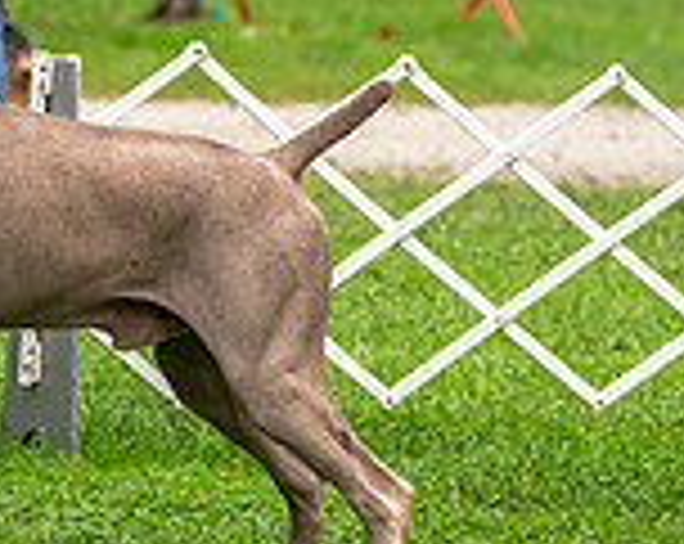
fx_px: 9375
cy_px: -117
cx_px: 1033
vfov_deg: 3.3
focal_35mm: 464
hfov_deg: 4.2
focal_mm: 111
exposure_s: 1/1250
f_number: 3.5
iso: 400
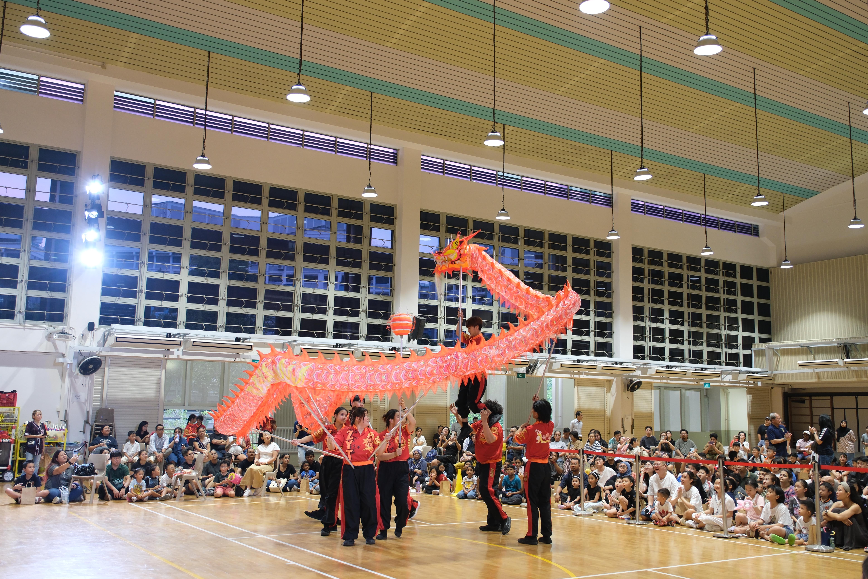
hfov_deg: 54.4
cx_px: 434
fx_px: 844
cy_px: 290
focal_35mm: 35
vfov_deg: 37.9
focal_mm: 23.5
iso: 800
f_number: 2.8
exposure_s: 1/100
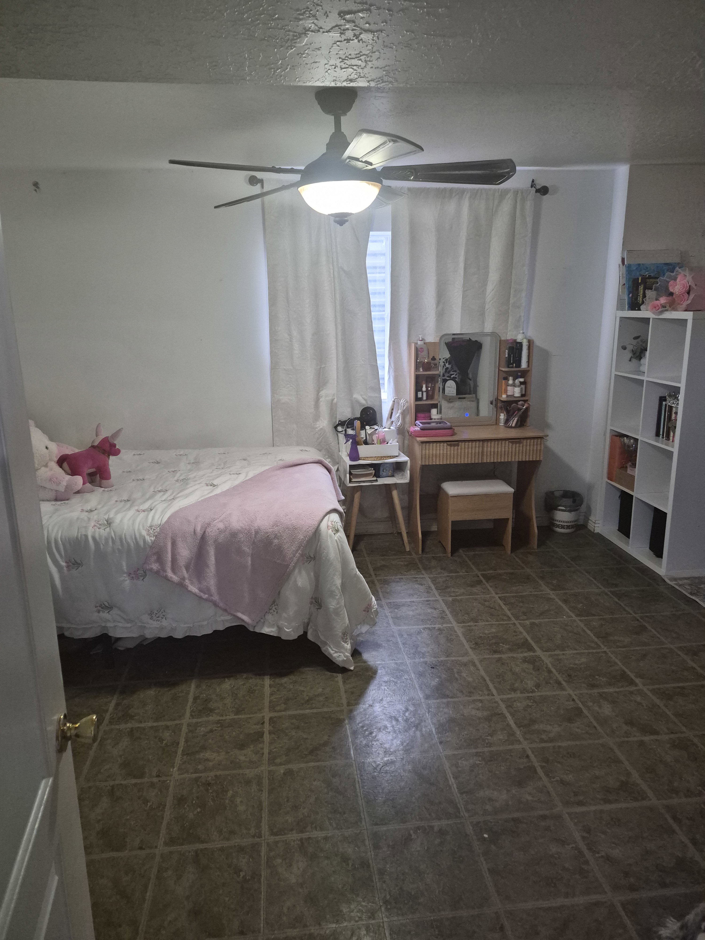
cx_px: 352
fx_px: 625
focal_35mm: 23
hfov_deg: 58.9
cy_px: 470
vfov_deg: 73.9
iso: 1250
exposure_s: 1/120
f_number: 1.8
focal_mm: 5.4
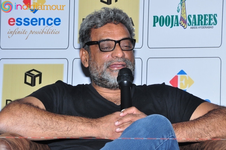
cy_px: 75
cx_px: 113
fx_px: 922
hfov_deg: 14.0
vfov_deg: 9.3
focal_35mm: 147
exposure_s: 1/125
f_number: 13
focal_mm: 98
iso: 500
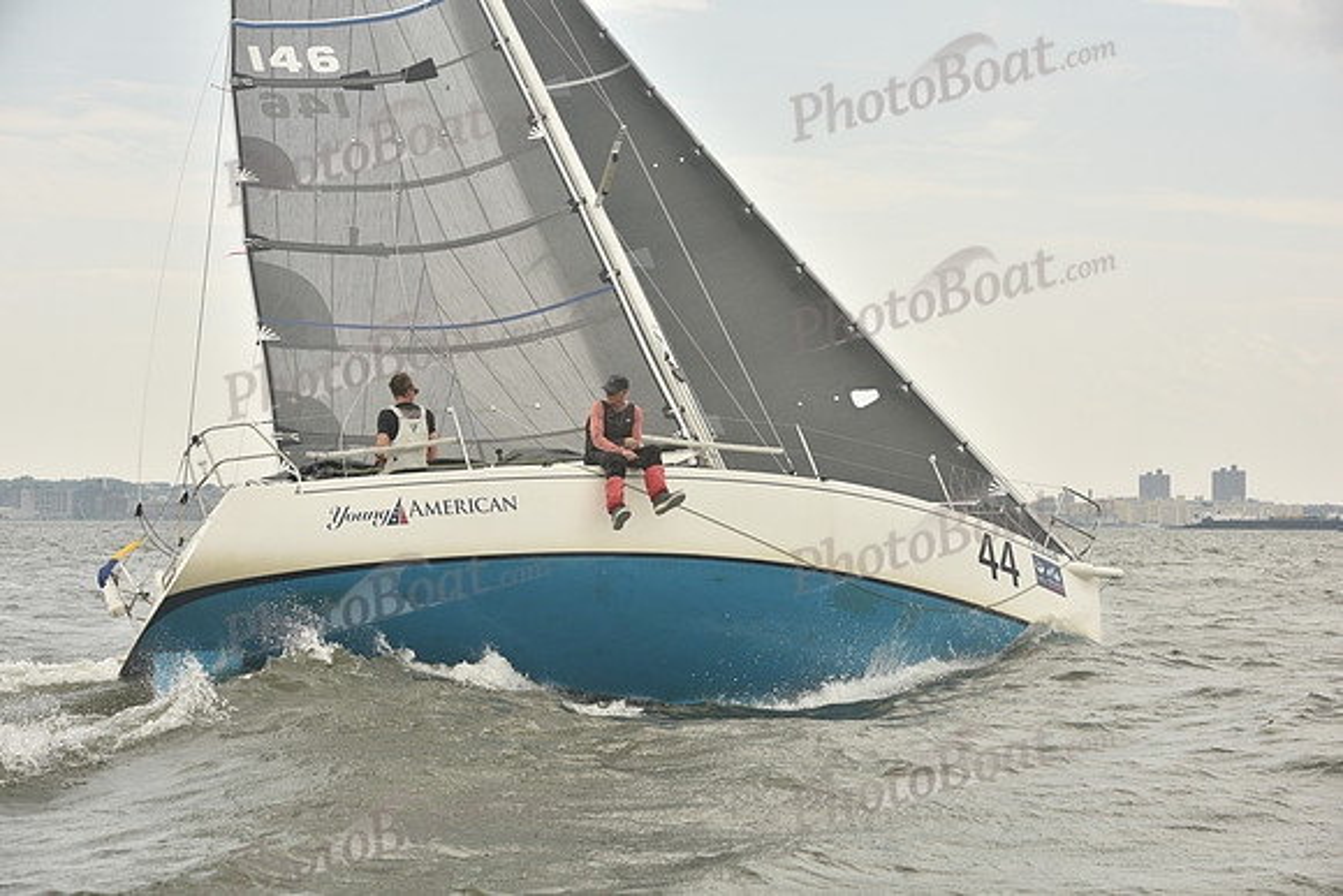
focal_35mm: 70
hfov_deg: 28.8
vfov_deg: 19.5
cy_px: 448
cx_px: 672
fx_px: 2612
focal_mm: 70
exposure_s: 1/800
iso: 250
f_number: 7.1
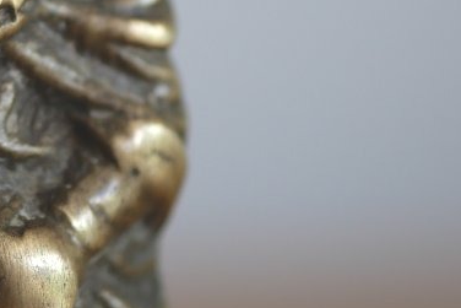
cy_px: -76
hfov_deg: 10.2
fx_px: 2549
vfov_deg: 6.9
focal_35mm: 199
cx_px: -37
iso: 200
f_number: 2.8
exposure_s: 1/125
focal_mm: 30
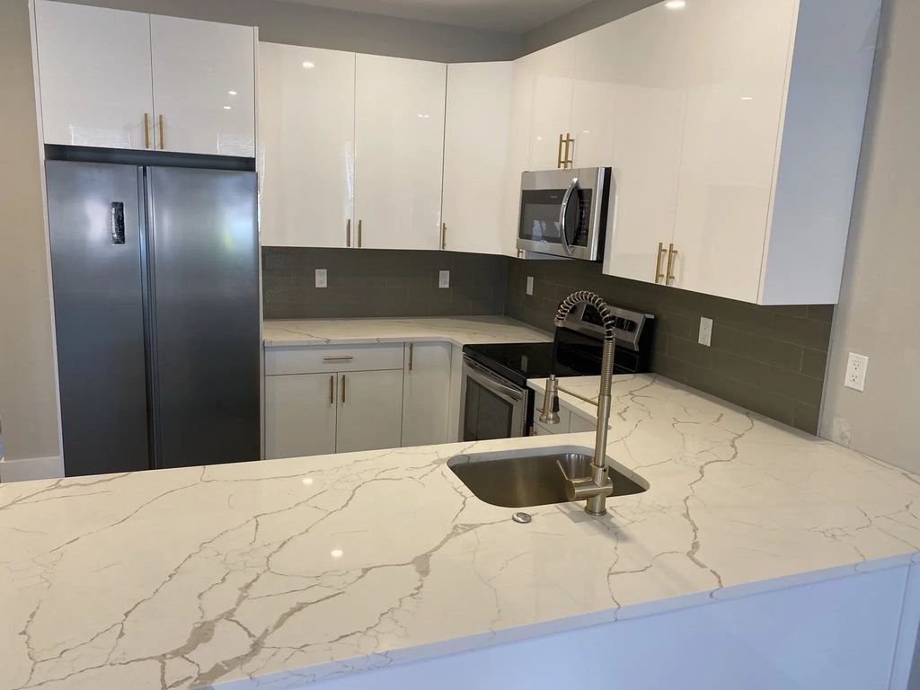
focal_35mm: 26
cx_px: 460
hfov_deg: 67.3
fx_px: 691
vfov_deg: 53.1
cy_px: 345
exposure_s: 1/60
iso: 100
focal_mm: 4.25
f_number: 1.8
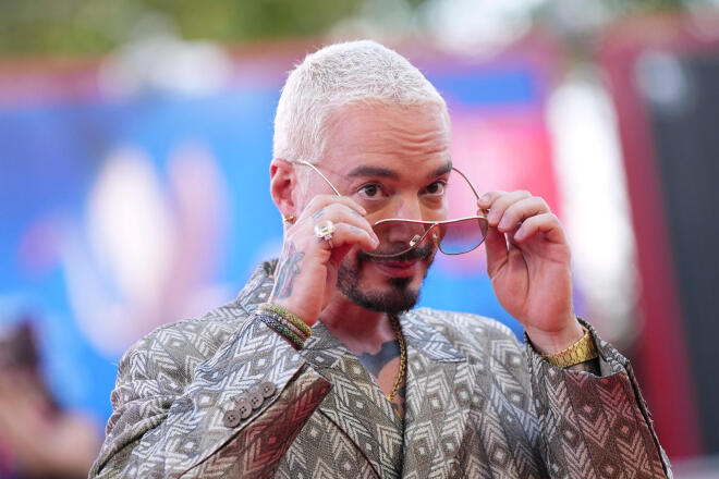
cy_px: 240
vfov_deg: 4.6
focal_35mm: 300
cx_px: 360
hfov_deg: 6.9
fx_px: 5991
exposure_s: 1/800
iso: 640
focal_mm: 200
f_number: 3.2
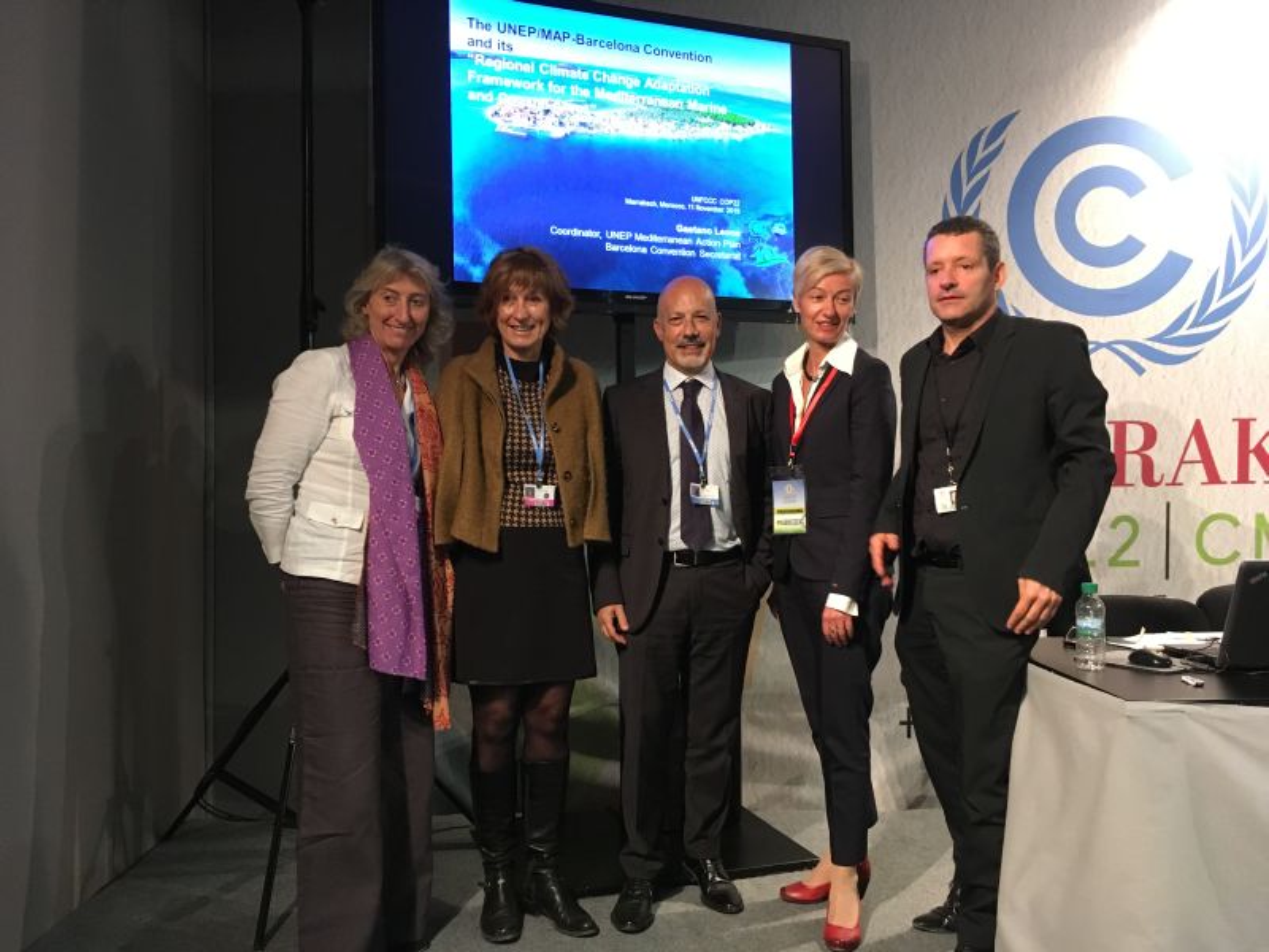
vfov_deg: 48.2
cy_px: 476
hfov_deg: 61.7
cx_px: 634
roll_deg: +0.7
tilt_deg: -0.1
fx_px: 1063
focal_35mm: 29
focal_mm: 4.15
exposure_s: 1/25
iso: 200
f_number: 2.2
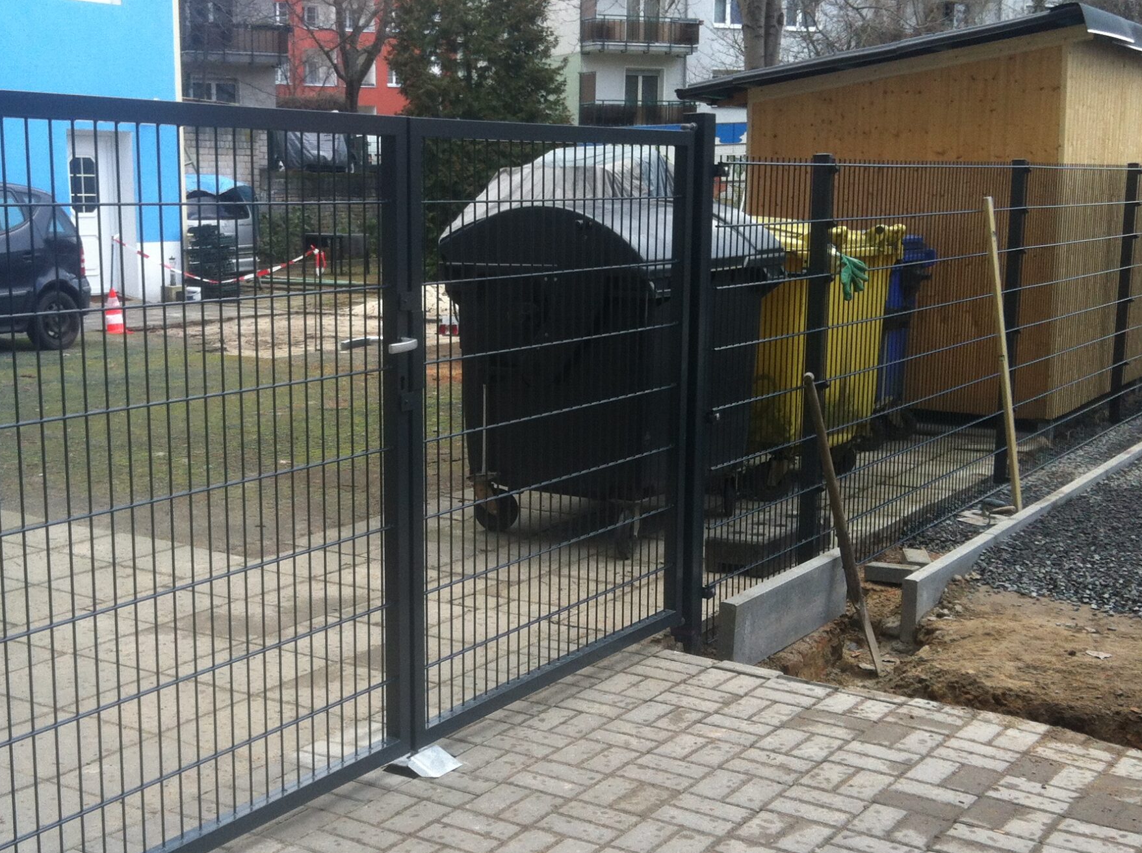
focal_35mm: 51
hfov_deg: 37.3
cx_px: 432
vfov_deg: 28.5
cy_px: 454
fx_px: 1680
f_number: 2.8
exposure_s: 1/160
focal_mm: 3.85
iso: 80
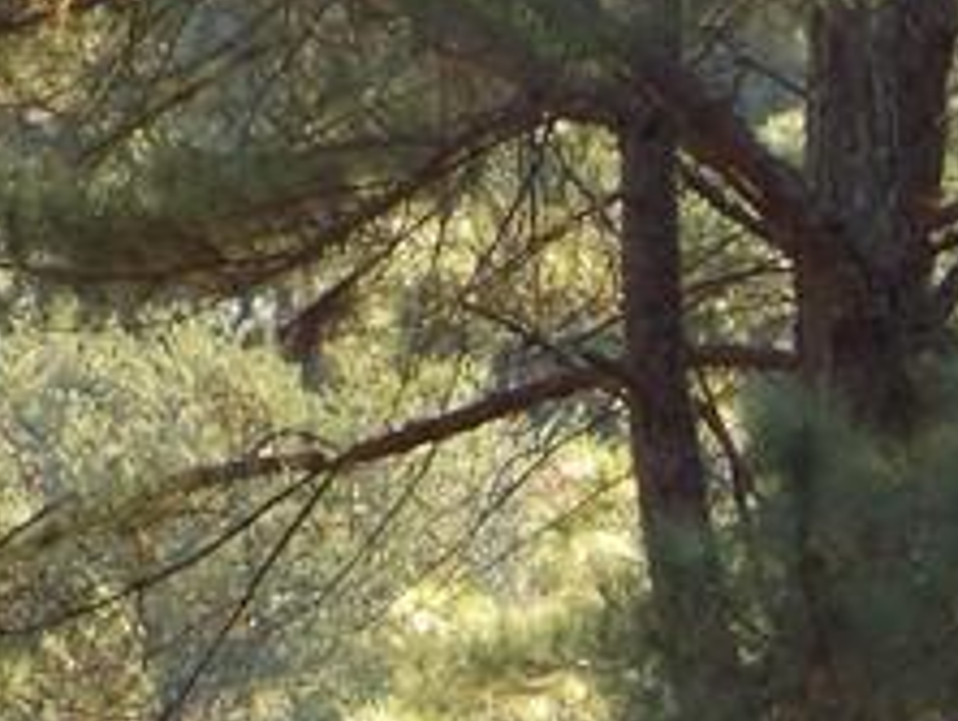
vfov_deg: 3.7
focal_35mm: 396
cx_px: 1010
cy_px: 1597
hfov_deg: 5.0
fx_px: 10971
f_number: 4.4
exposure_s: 1/50
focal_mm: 15.3
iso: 80
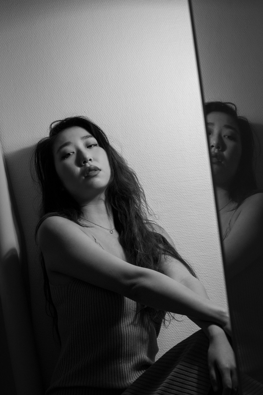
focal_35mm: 75
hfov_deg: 18.2
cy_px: 198
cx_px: 132
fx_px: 822
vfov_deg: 27.0
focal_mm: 50
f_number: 4
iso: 1600
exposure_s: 1/160
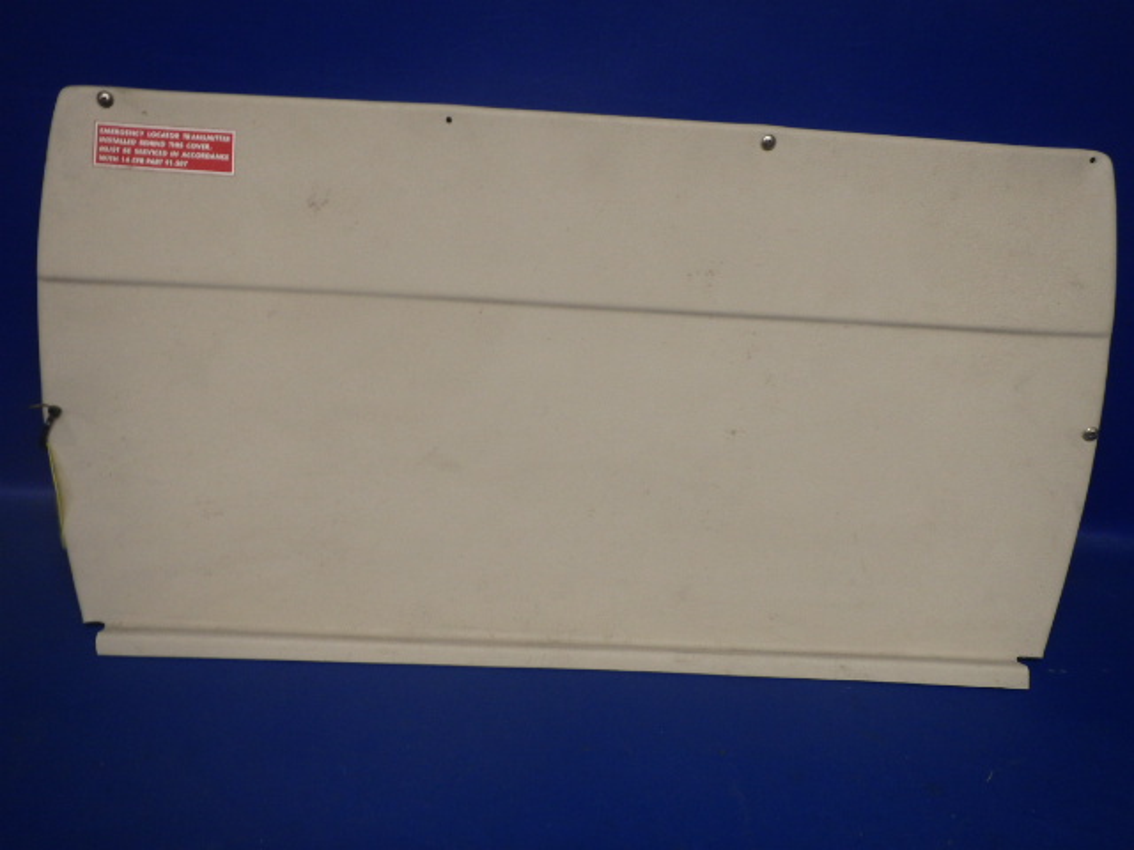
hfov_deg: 63.4
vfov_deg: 49.7
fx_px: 917
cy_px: 425
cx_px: 567
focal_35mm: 28
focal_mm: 5
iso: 320
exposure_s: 1/60
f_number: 3.9
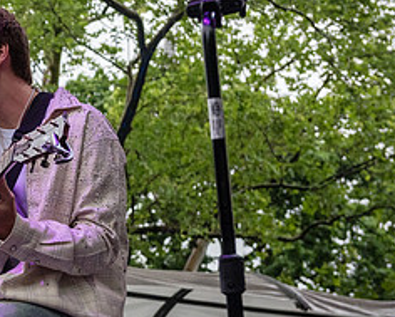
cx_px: -47
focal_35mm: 120
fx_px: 1403
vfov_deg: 12.9
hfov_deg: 15.6
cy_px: 123
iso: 2000
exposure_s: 1/2500
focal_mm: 52
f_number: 4.5
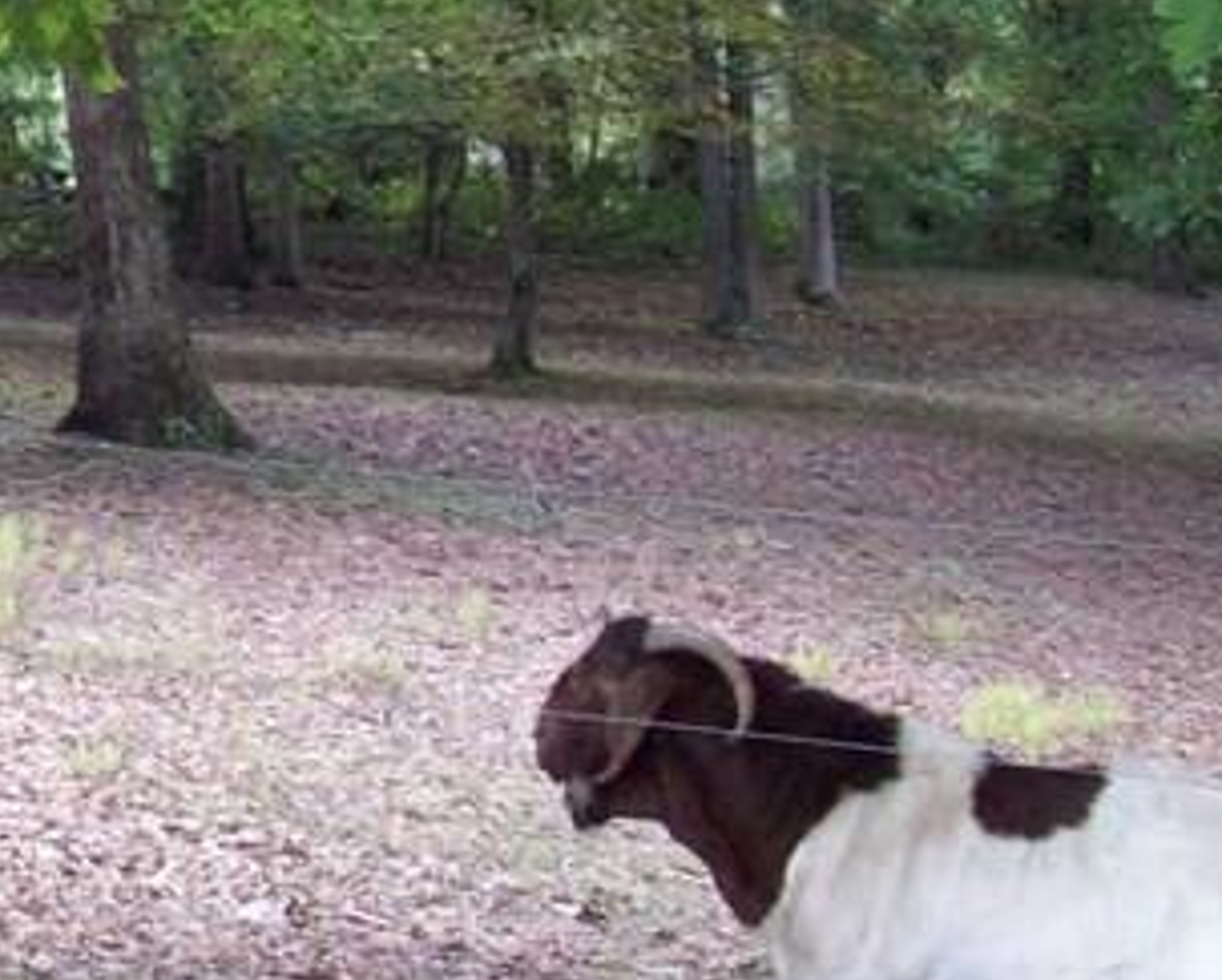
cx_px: -524
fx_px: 4417
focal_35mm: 122
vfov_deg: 12.6
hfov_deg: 14.8
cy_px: 125
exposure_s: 1/64.2
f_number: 2.8
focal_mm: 6.2
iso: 80
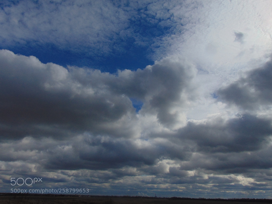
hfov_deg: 69.4
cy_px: 102
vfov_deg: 54.9
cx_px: 136
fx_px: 196
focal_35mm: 25
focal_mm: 4.5
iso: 80
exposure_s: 1/1000
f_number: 7.7
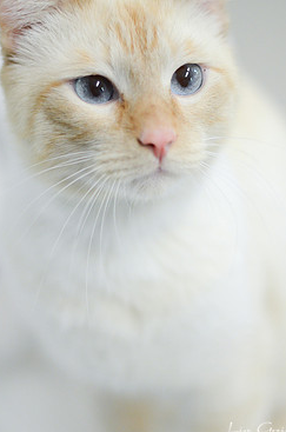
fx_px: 1101
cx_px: 131
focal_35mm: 92
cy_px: 190
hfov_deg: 14.8
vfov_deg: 22.2
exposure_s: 1/800
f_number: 1.8
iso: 1600
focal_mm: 50
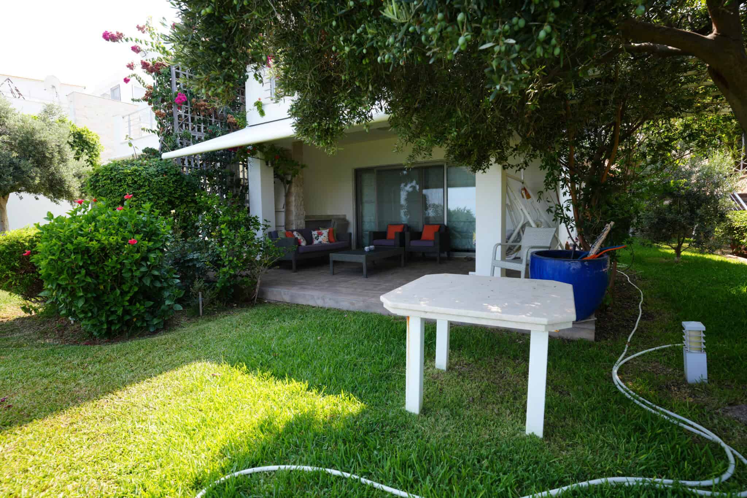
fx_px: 373
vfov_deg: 67.4
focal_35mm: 18
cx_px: 374
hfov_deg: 90.0
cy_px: 249
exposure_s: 1/80
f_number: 5.6
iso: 100
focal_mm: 18
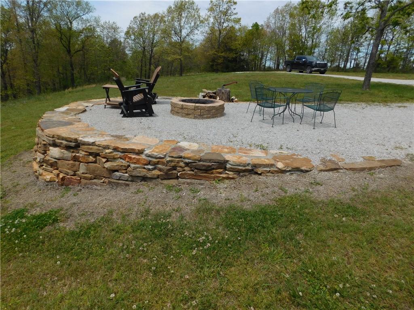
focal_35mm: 23
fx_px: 275
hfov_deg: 73.9
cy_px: 155
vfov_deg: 58.9
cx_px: 207
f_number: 6
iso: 125
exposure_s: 1/640
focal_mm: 4
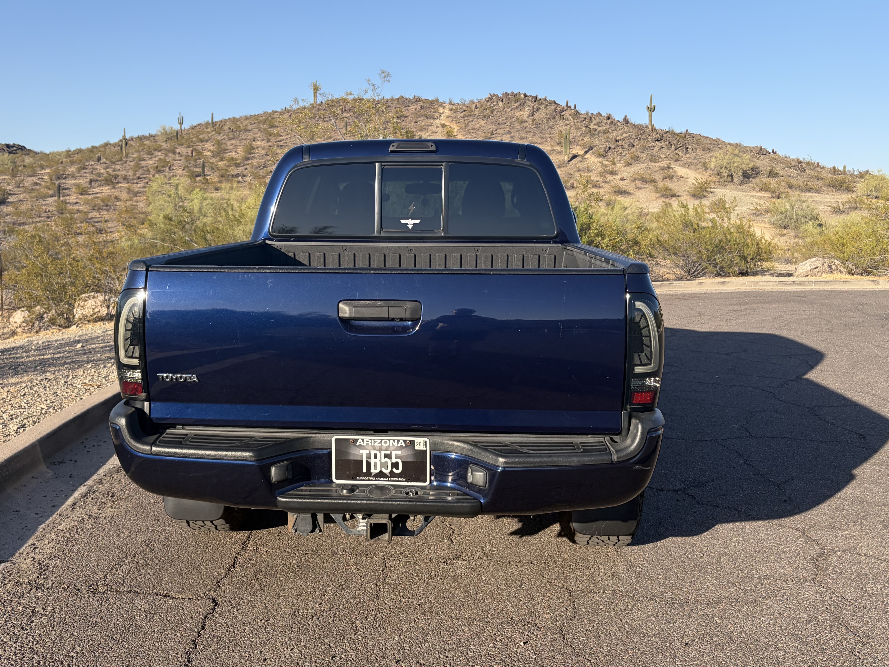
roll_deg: -1.3
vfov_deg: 44.2
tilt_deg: -5.5
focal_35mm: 32
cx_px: 387
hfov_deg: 56.6
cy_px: 327
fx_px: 822
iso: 50
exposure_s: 1/1587
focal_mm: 5.96
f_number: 1.6
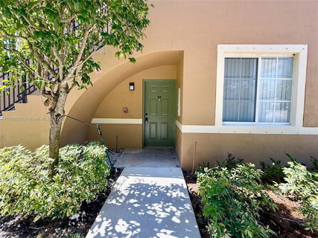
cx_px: 159
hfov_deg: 102.1
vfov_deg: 85.6
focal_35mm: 14
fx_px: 129
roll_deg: +0.9
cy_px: 119
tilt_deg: -7.9
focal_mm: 2.22
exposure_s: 1/259
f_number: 2.2
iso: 64
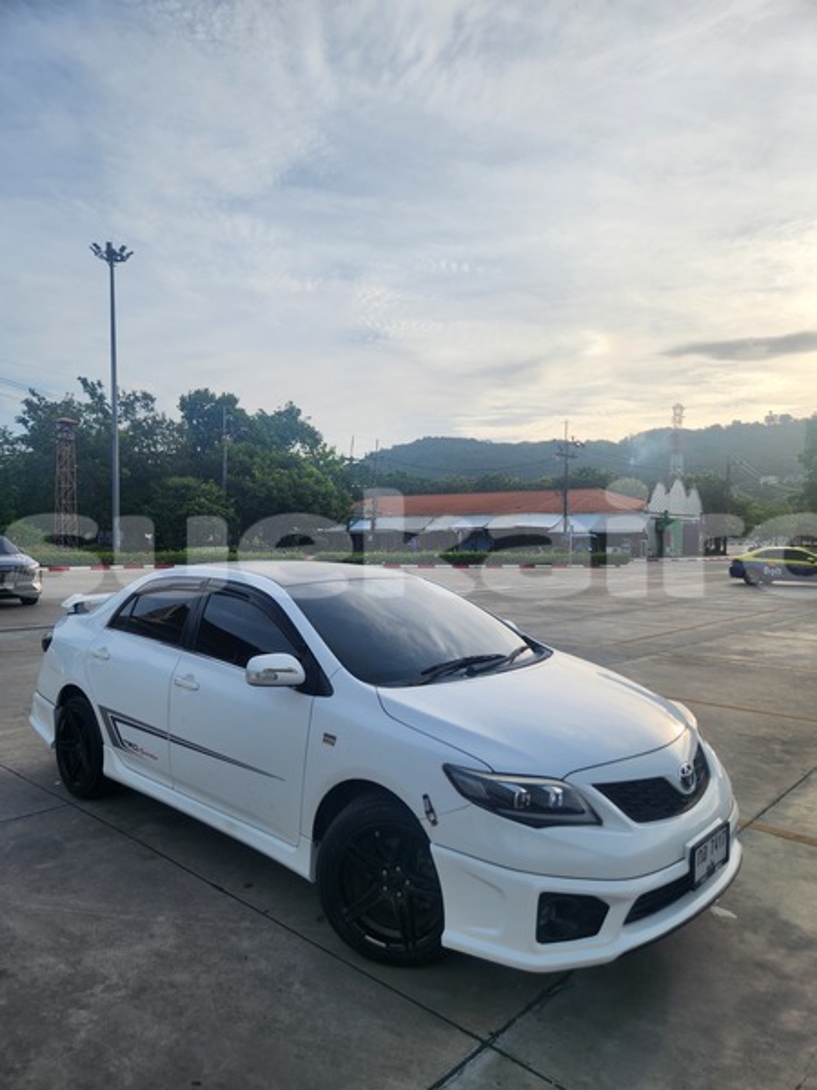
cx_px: 408
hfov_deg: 58.9
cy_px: 545
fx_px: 724
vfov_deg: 73.9
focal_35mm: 23
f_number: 1.8
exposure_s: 1/1794
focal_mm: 5.4
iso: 20
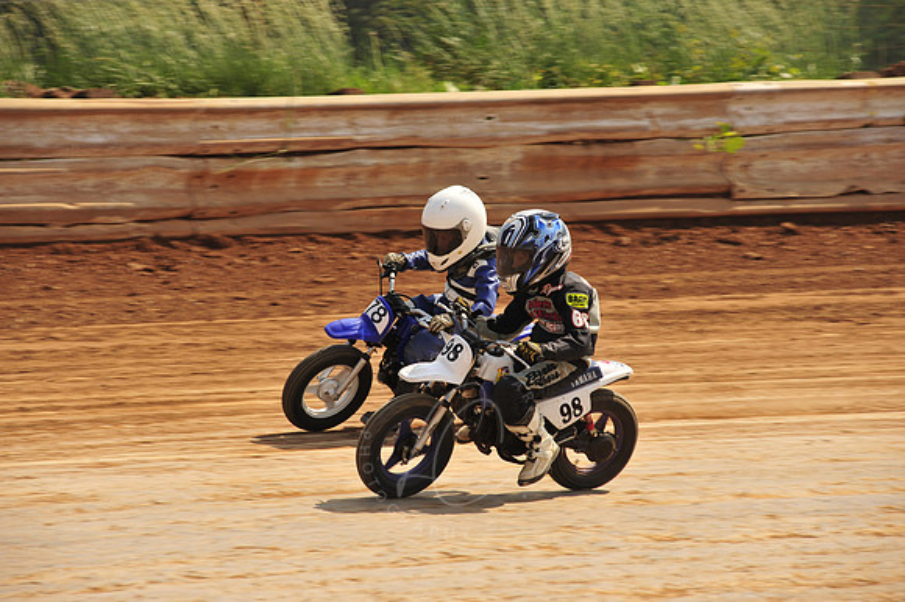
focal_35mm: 200
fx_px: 5025
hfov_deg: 10.3
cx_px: 452
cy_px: 301
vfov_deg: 6.9
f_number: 9
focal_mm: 200
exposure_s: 1/400
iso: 200
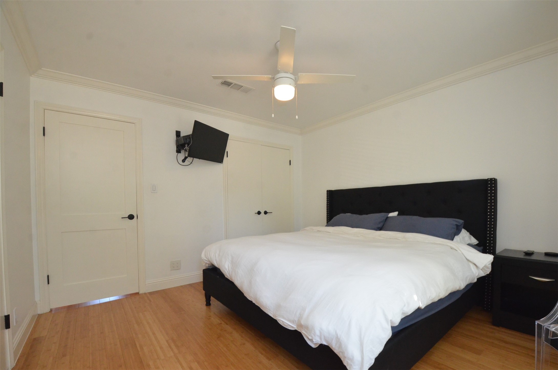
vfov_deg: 77.1
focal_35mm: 15
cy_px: 185
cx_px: 279
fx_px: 232
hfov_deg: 100.5
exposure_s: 1/60
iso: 2500
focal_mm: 10
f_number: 8
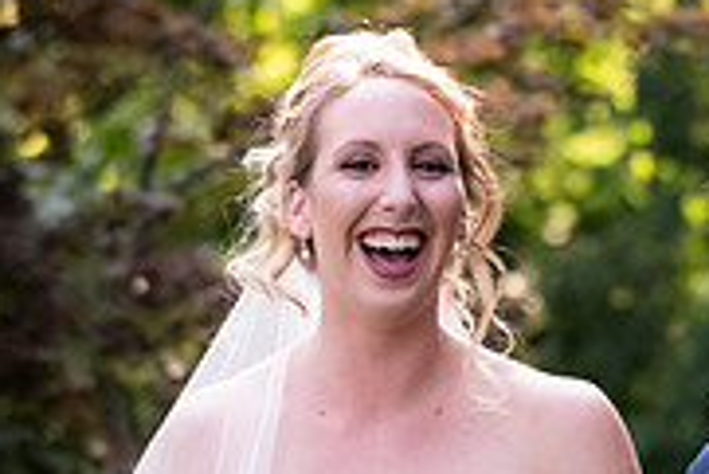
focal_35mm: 477
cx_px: 615
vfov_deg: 2.9
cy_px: 421
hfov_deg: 4.3
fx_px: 9402
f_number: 2.8
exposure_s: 1/4000
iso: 2500
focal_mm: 82
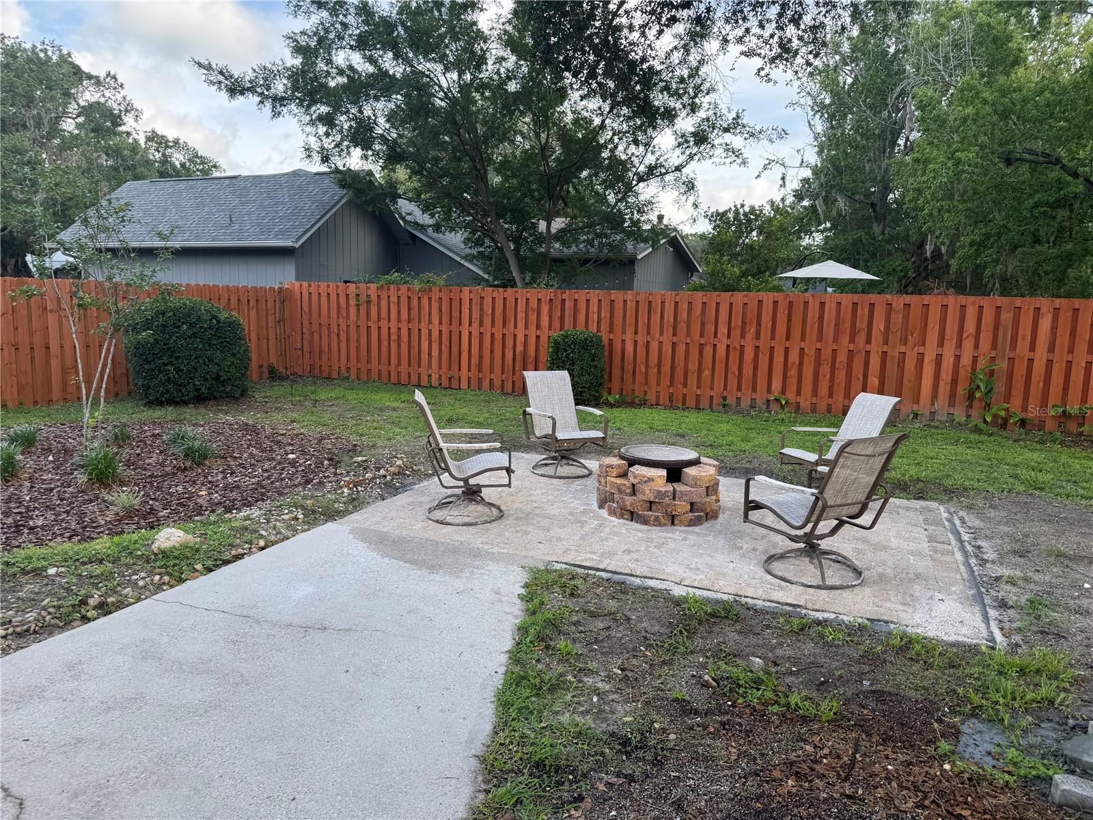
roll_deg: -0.8
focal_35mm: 24
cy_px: 410
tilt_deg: -8.8
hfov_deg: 71.6
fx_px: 758
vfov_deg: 56.8
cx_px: 546
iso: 80
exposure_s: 1/621
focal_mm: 6.76
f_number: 1.78
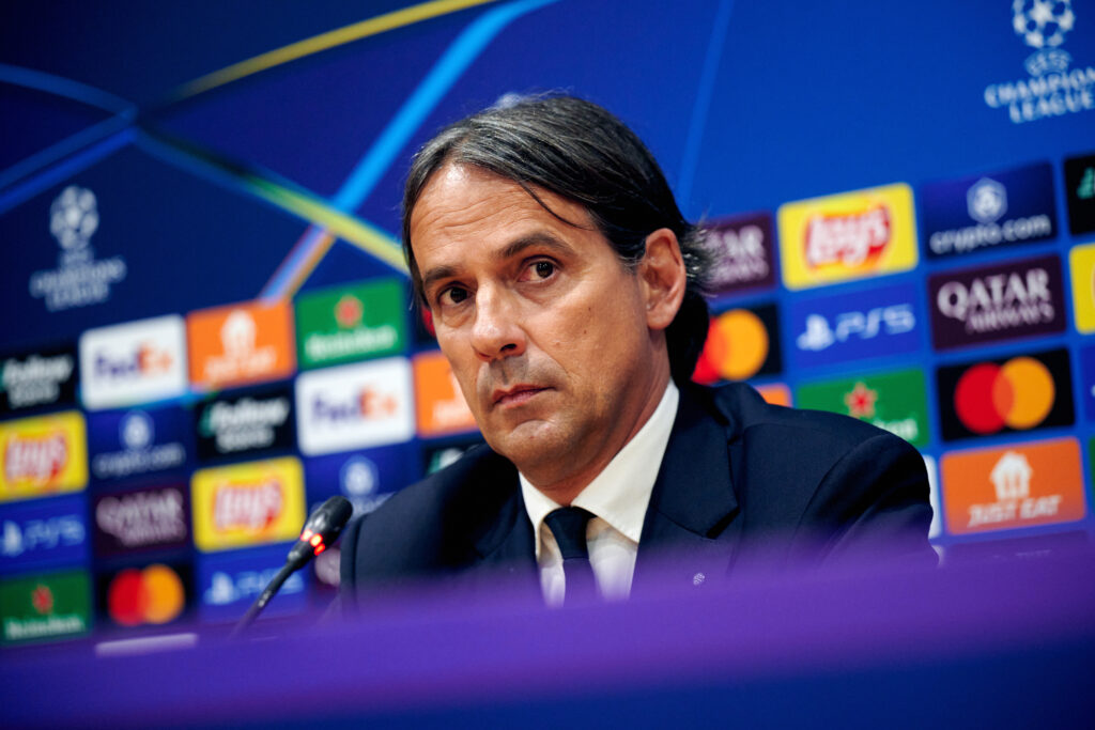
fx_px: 3194
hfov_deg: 19.5
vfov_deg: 13.0
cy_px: 365
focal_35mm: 105
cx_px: 548
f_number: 2.8
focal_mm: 105
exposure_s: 1/320
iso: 3600
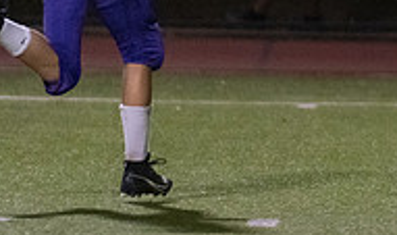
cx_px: 647
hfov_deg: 2.4
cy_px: -115
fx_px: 9402
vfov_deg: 1.4
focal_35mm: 882
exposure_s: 1/1250
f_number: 2.8
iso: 6400
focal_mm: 200
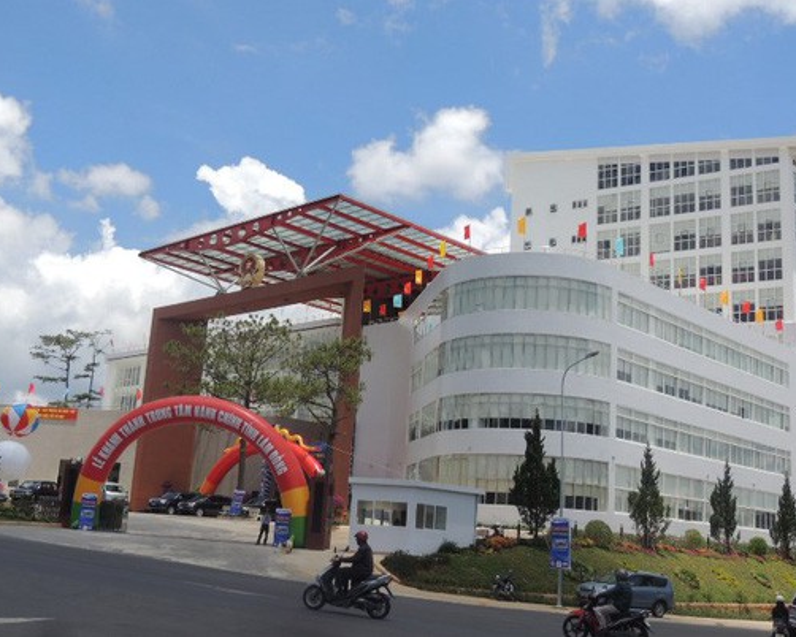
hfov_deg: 43.8
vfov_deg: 35.7
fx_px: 990
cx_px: 393
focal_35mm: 42
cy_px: 319
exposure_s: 1/1250
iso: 100
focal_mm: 7.1
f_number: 3.3
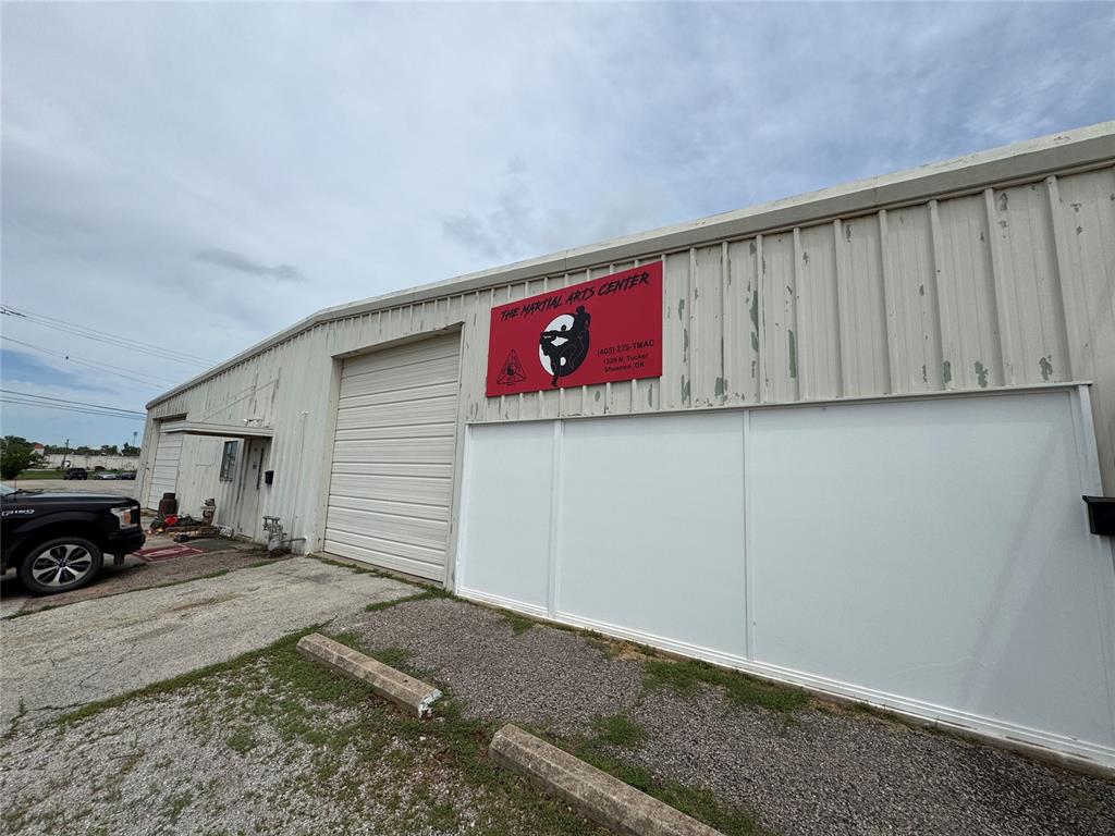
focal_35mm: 14
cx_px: 558
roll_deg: -2.3
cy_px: 418
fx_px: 451
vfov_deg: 85.7
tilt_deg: +9.3
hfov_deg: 102.1
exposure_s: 1/3906
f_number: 2.2
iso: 50
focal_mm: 2.22
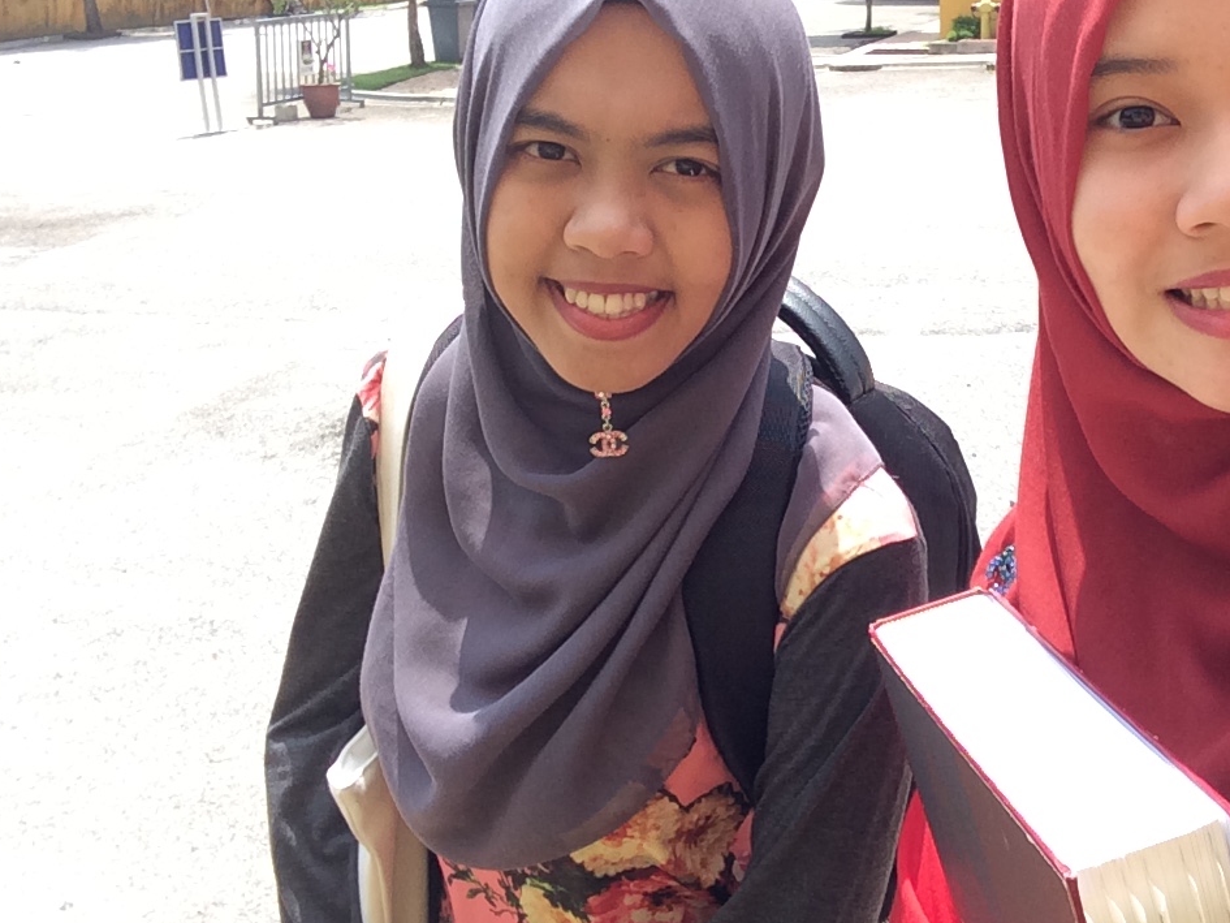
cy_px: 432
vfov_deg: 34.3
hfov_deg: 44.2
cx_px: 813
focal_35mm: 42
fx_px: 1493
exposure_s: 1/668
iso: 50
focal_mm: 2.15
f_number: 2.4
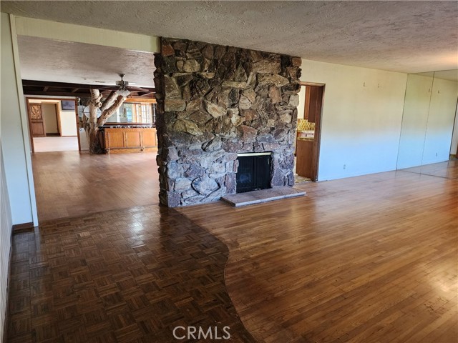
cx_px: 229
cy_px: 172
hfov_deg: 73.9
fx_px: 304
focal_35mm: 23
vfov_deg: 58.9
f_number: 1.8
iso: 400
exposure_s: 1/120
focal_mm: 6.4
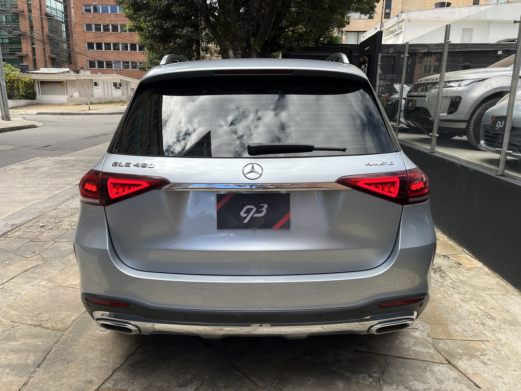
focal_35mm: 26
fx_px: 391
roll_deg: -1.0
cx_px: 260
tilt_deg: -13.6
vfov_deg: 53.1
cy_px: 196
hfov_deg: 67.3
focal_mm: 5.1
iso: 50
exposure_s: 1/710
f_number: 1.6
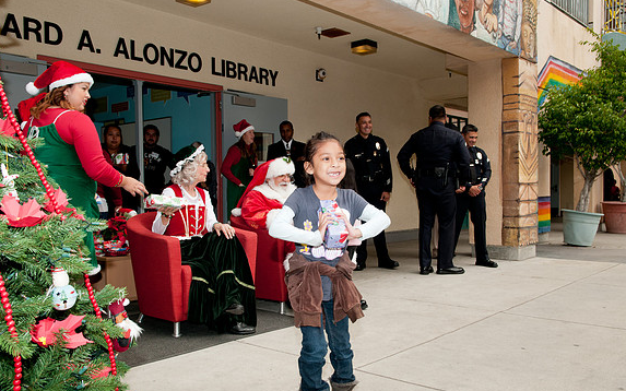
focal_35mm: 34
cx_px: 314
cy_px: 206
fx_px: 580
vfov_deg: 37.3
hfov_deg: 56.7
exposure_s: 1/250
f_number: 8
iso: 320
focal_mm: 22
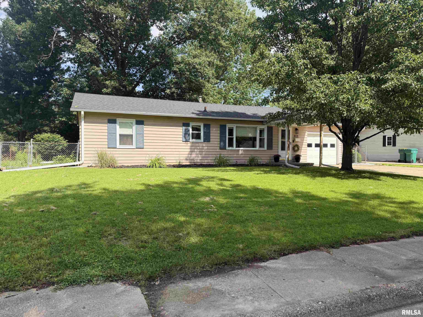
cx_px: 212
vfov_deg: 56.8
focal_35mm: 24
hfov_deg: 71.6
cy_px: 158
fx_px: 293
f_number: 1.78
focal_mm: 6.76
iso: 100
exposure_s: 1/2703
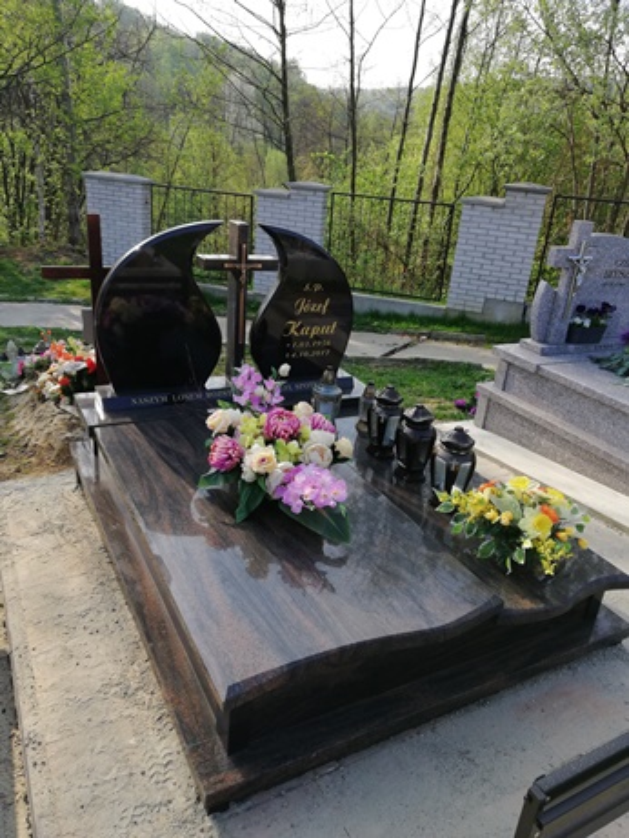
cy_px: 419
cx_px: 314
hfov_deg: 51.4
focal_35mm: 27
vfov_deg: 65.3
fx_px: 654
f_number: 2.2
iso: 50
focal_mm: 3.81
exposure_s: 1/494
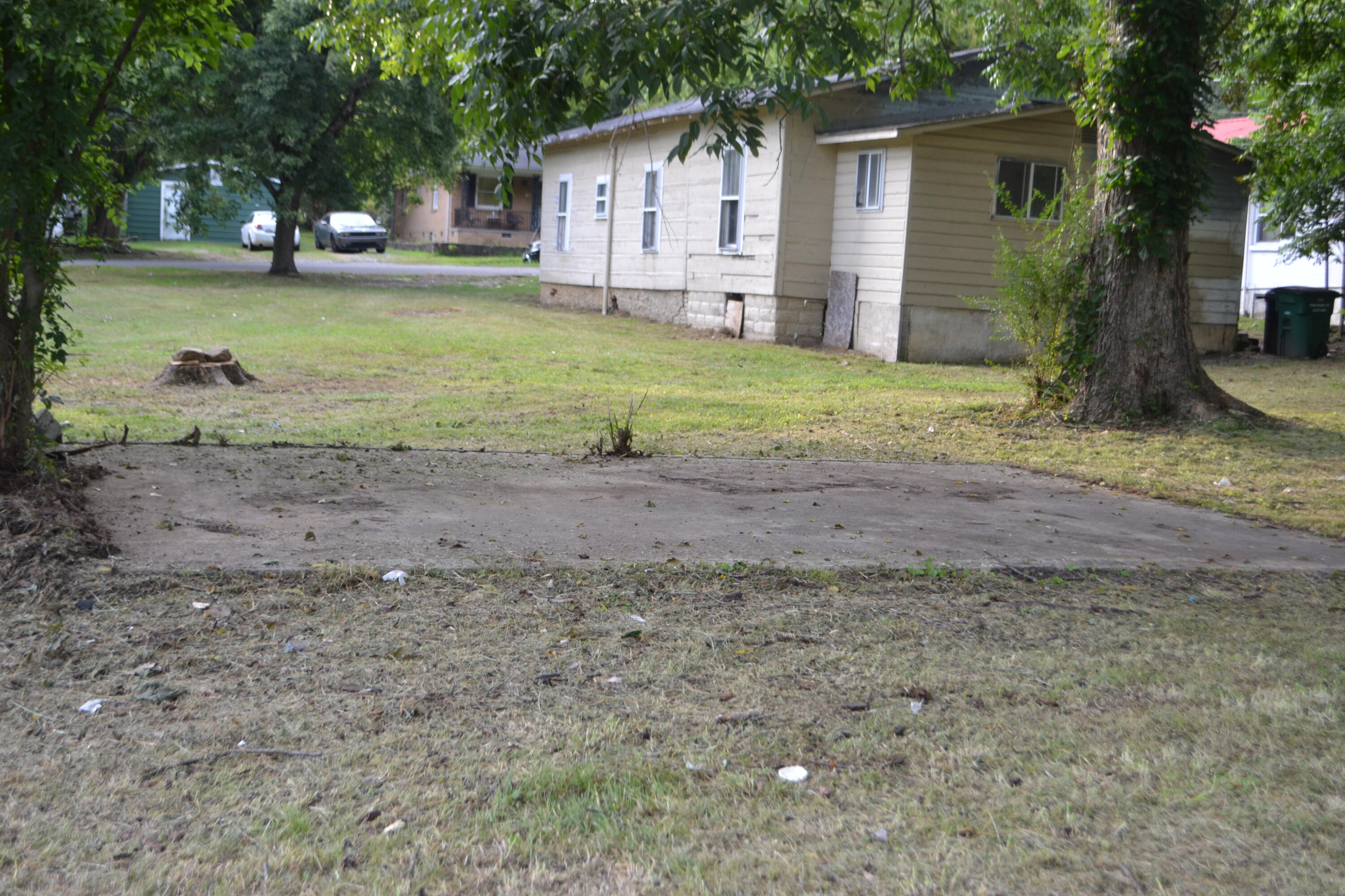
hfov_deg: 41.1
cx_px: 672
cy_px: 448
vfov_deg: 28.1
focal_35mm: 48
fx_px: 1793
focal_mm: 32
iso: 400
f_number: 5
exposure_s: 1/100
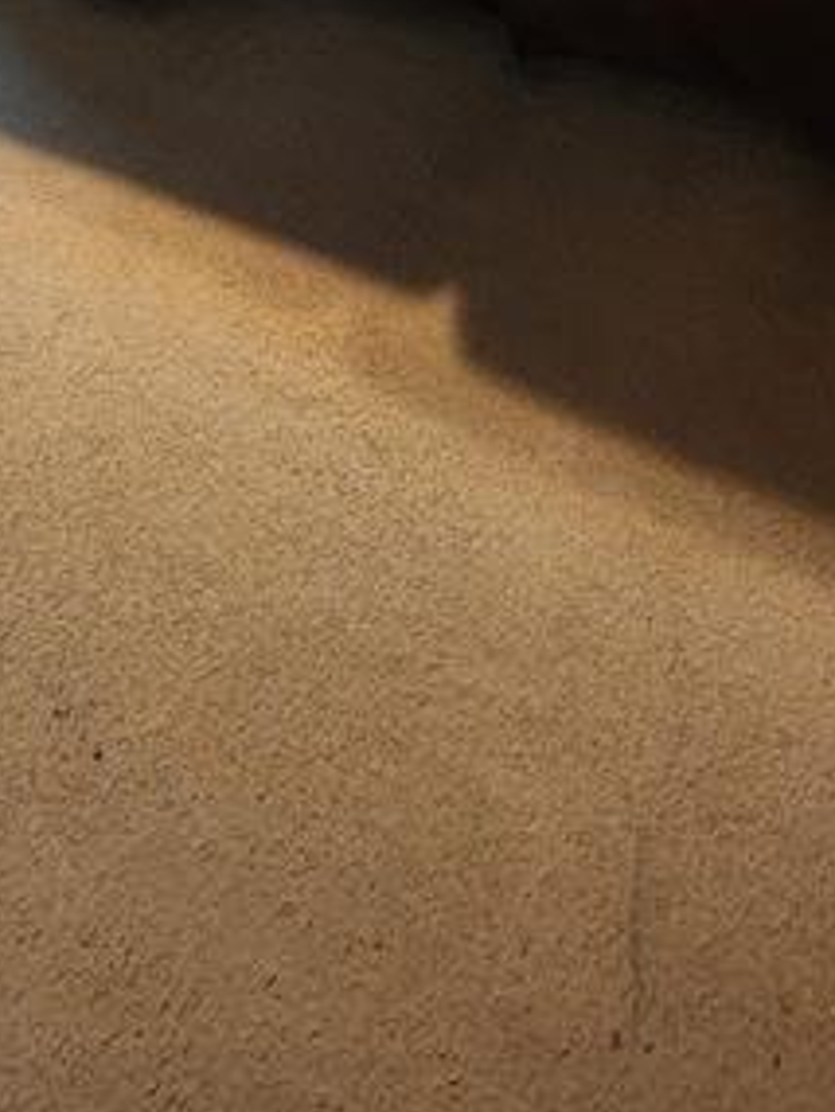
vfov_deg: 36.0
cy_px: -320
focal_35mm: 35
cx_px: 468
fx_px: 1125
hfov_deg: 40.7
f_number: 2.2
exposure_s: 1/25.7
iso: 640
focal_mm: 2.2
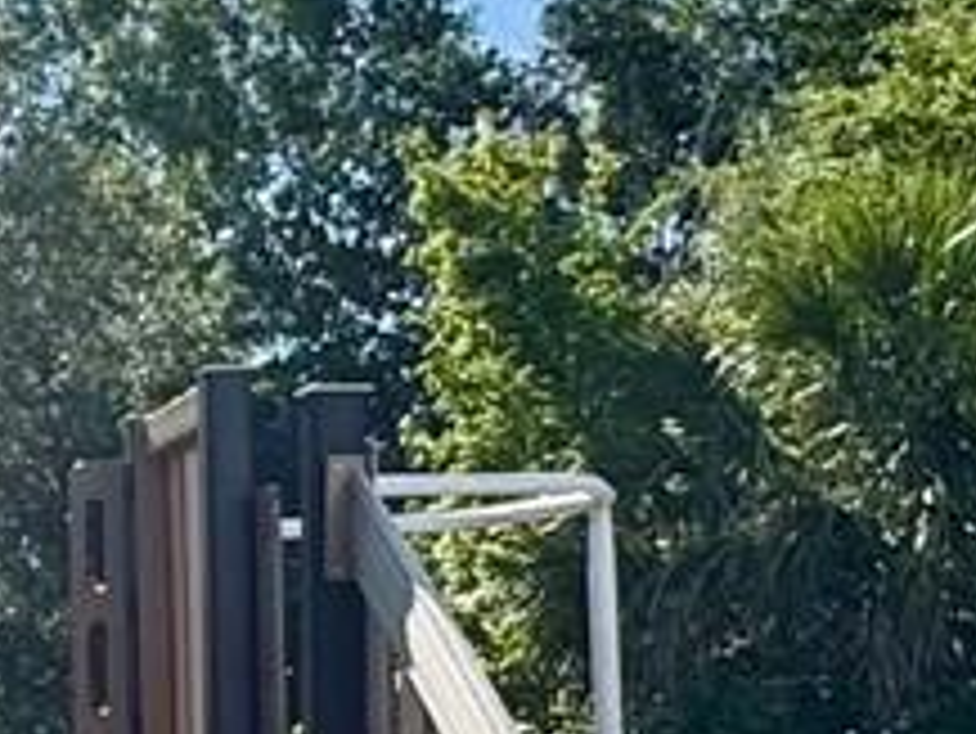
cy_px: 788
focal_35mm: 103
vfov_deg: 14.1
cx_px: -967
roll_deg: +0.2
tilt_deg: +0.3
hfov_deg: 15.4
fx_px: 2906
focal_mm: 2.22
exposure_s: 1/2208
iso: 50
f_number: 2.2
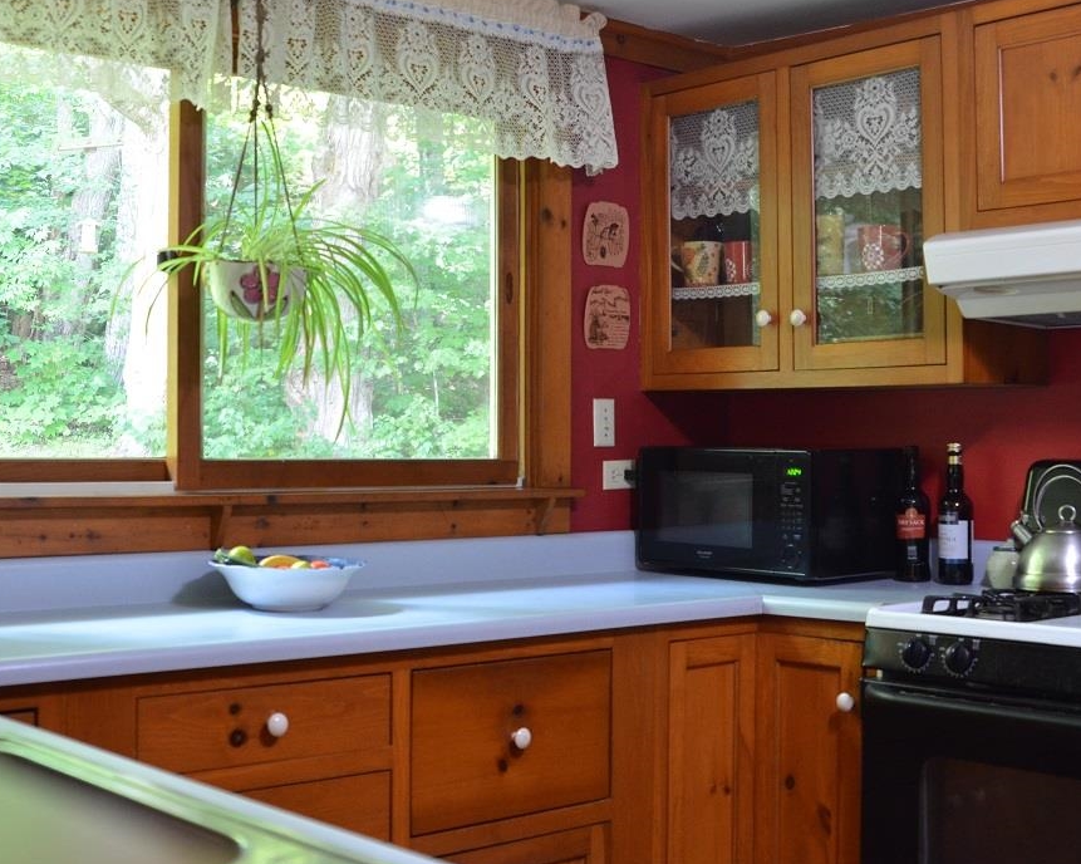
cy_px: 412
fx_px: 1503
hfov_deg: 39.4
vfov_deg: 32.1
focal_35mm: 47
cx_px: 443
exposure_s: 1/50
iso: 1000
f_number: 3.5
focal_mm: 24
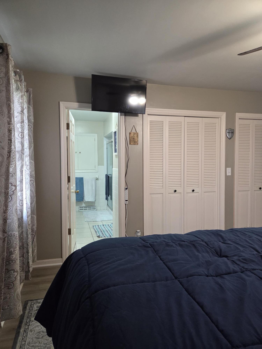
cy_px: 174
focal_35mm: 23
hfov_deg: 58.9
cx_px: 131
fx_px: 232
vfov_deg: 73.9
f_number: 1.8
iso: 1000
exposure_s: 1/120
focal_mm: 5.4
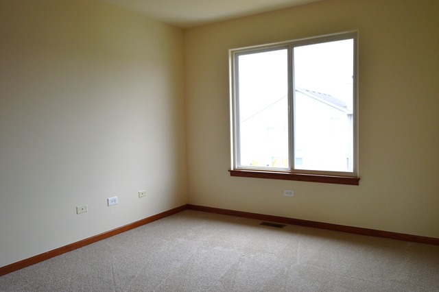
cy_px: 146
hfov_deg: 67.4
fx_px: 329
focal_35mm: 27
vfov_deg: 47.9
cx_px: 220
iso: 400
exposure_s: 1/80
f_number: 8
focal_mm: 18
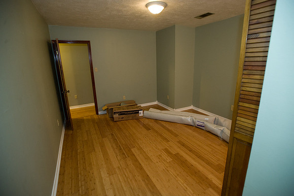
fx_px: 139
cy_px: 98
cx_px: 147
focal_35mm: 17
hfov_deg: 93.3
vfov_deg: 70.4
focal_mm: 17
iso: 1250
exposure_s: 1/40
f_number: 4
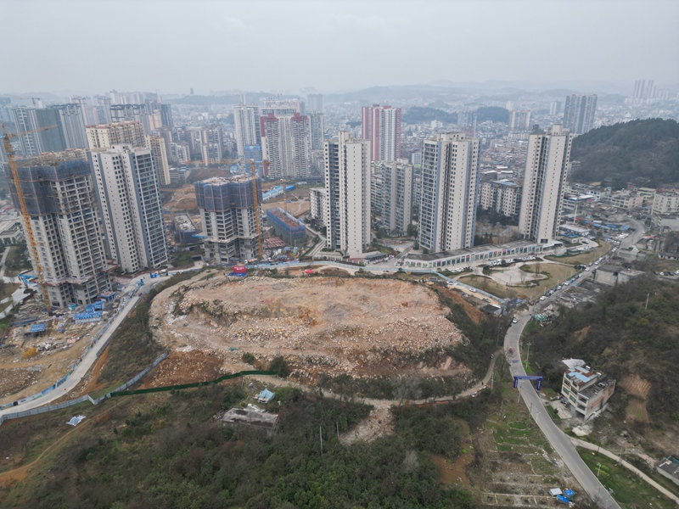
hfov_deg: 71.6
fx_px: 471
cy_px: 254
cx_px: 340
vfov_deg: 56.8
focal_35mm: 24
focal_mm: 6.72
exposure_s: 1/1250
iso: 130
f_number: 1.7
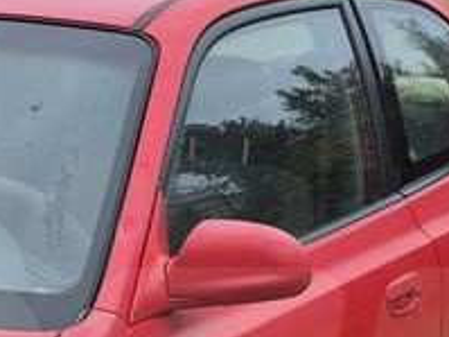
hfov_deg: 13.7
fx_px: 1802
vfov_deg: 10.5
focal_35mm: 139
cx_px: -138
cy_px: 414
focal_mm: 5.4
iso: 25
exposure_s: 1/381
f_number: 1.8
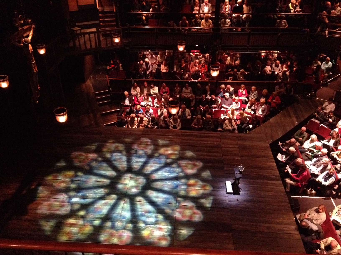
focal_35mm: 35
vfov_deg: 40.7
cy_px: 128
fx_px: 345
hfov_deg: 52.6
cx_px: 170
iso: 800
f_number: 2.4
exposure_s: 1/15
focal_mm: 4.28
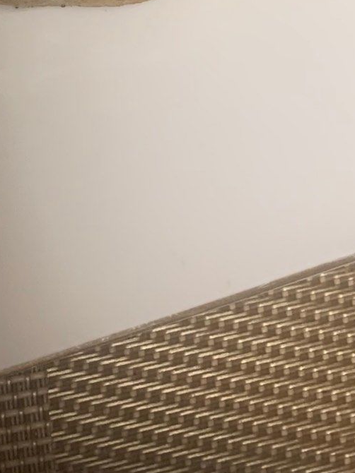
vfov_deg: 15.2
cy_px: -457
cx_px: 194
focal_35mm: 106
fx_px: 1450
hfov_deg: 14.0
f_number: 1.8
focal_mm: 4.25
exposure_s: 1/60
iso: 125
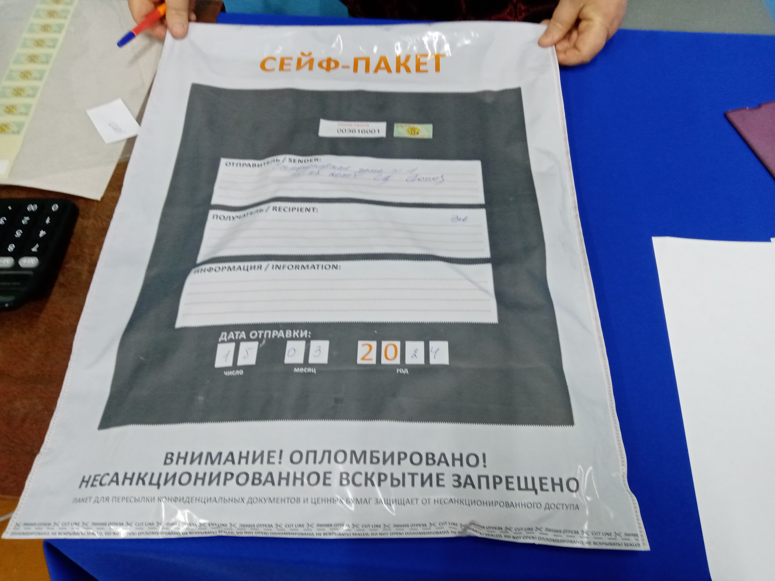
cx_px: 388
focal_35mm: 26
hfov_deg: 67.3
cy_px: 290
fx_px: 582
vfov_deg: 53.1
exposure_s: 1/25
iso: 284
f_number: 1.8
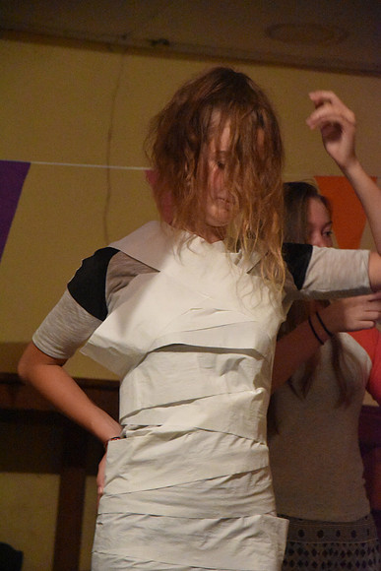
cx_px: 190
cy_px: 286
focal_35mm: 158
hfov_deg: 8.7
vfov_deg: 13.0
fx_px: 2499
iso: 12800
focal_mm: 105
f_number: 5.6
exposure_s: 1/60
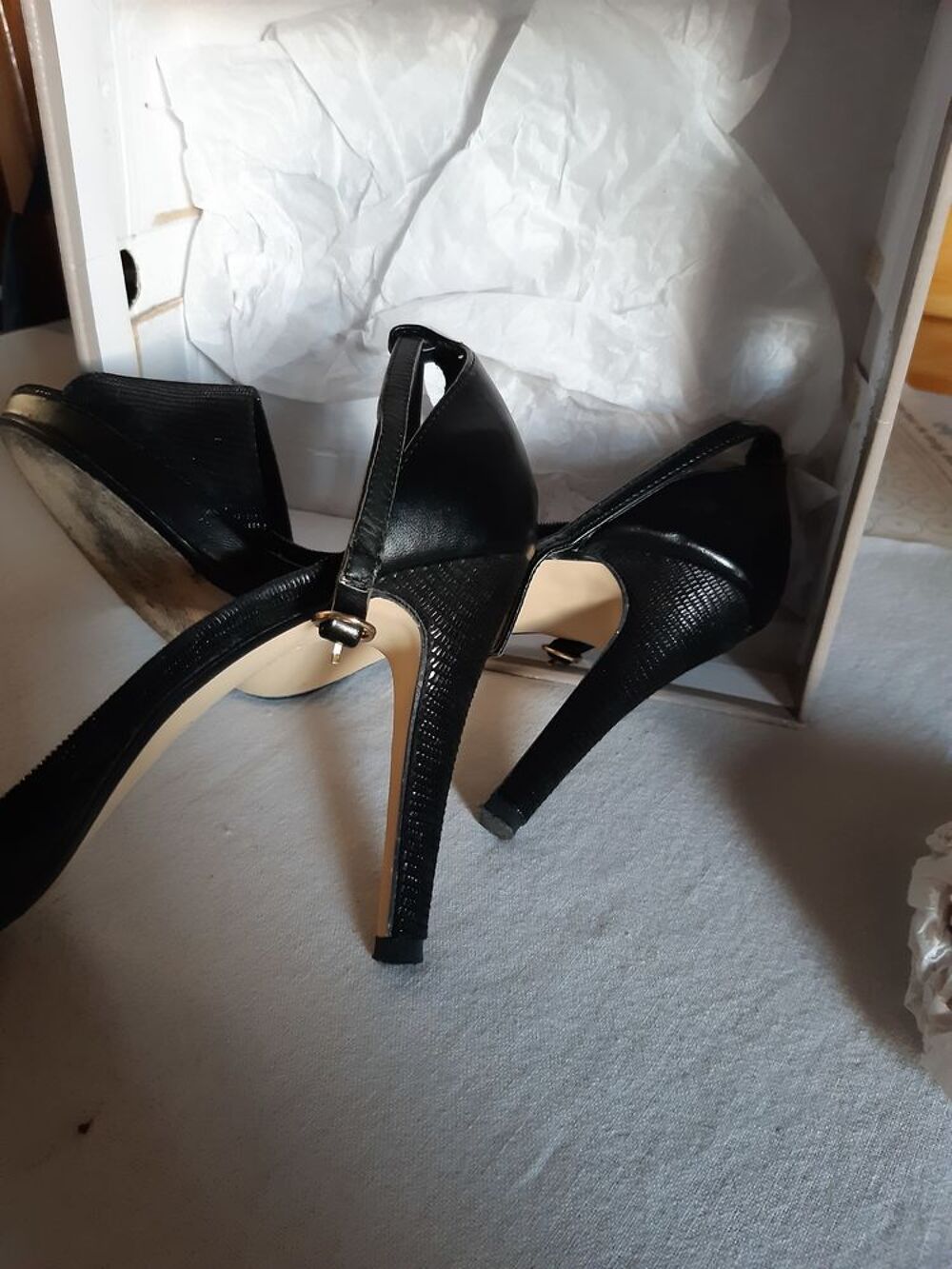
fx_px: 953
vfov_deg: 67.3
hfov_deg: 53.1
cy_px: 634
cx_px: 476
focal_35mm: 26
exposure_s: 1/50
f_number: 1.7
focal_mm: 3.92
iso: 320
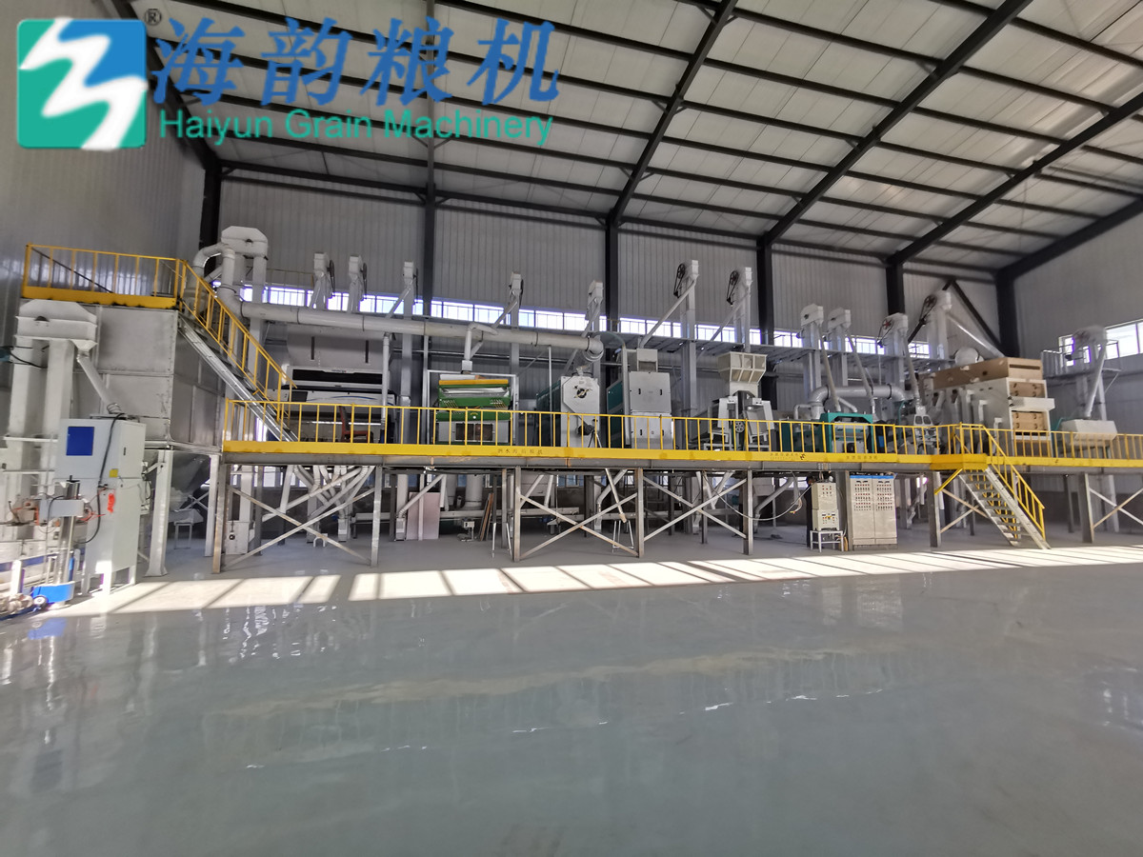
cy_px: 428
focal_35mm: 16
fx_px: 528
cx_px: 572
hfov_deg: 94.5
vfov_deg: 78.1
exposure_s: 1/99.9
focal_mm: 2.35
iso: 50
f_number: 2.2
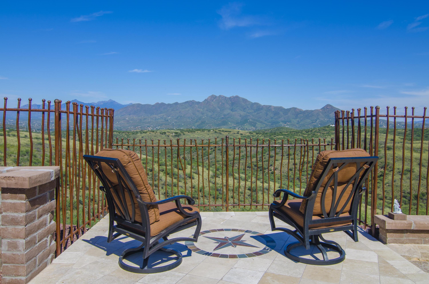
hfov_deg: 62.0
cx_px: 214
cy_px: 142
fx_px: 357
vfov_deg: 43.4
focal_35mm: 30
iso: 100
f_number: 9
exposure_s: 1/60
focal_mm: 20
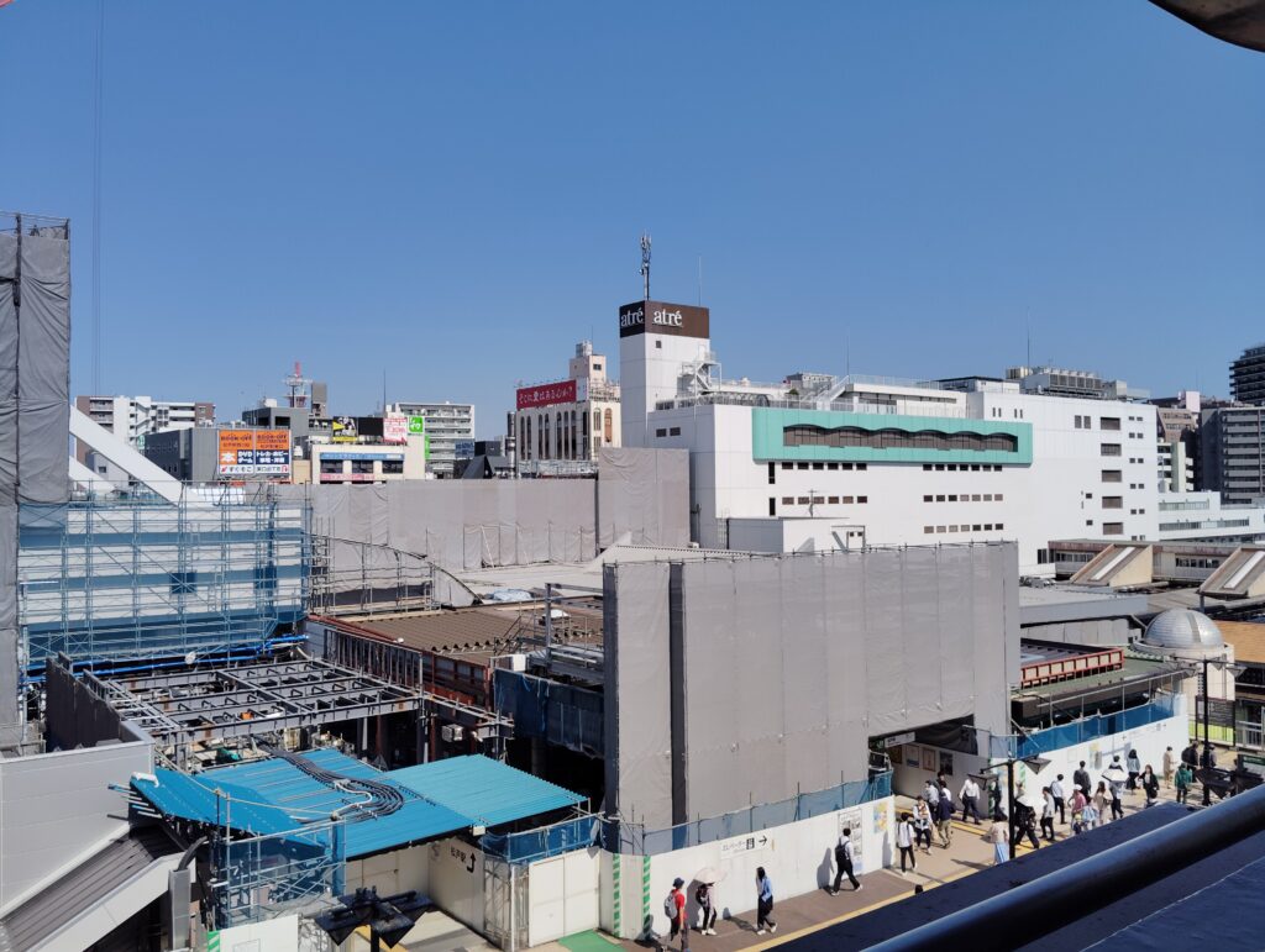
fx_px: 1025
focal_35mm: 28
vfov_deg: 49.9
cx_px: 632
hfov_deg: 63.4
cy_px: 476
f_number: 1.8
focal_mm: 4.22
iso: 50
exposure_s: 1/1360
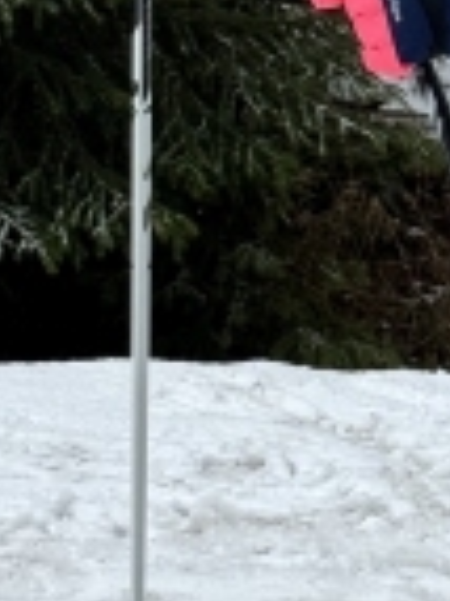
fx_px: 3507
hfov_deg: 7.3
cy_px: 273
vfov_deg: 9.8
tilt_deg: -16.3
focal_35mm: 202
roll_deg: -2.6
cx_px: 576
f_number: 1.78
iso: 64
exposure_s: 1/1770
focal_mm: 6.86
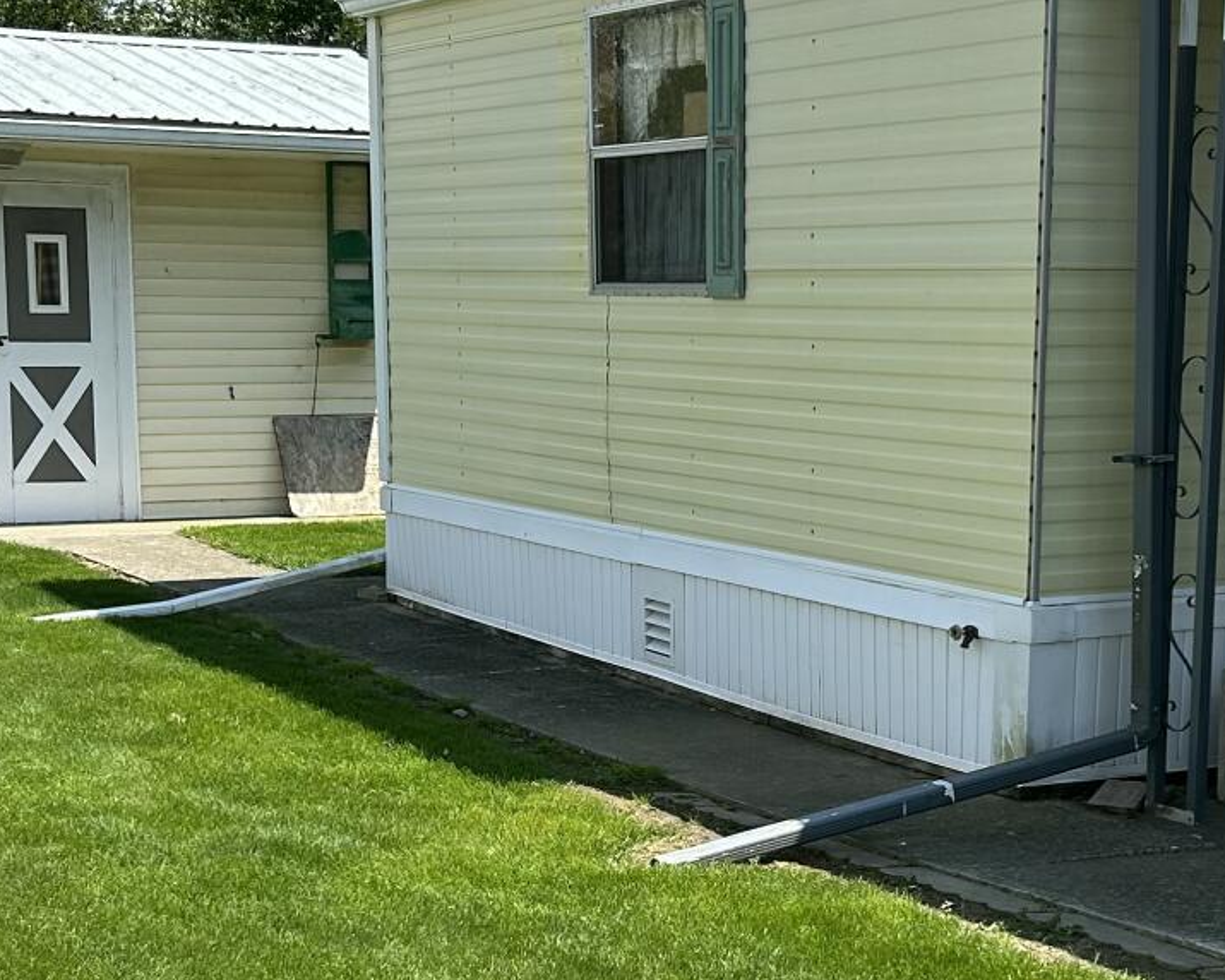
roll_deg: -0.1
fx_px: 2574
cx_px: 726
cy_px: 670
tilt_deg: -8.4
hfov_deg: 26.7
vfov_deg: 21.5
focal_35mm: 71
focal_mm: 5.7
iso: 50
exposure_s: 1/2353
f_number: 1.5
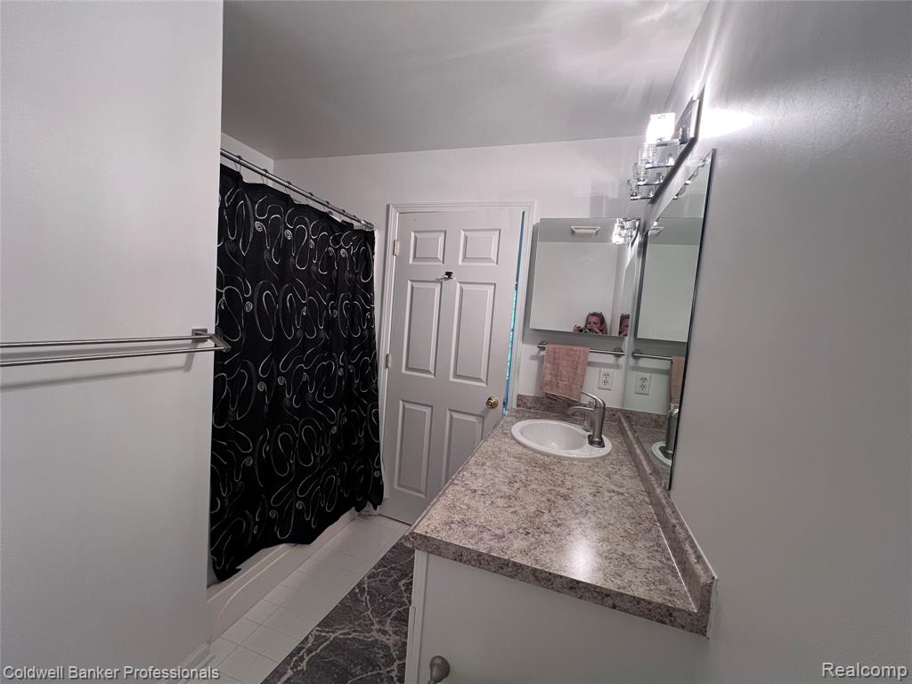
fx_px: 343
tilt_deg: -4.4
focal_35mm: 13
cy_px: 342
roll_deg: -4.5
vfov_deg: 89.9
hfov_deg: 106.2
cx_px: 456
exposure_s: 1/60
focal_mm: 1.57
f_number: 1.8
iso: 250
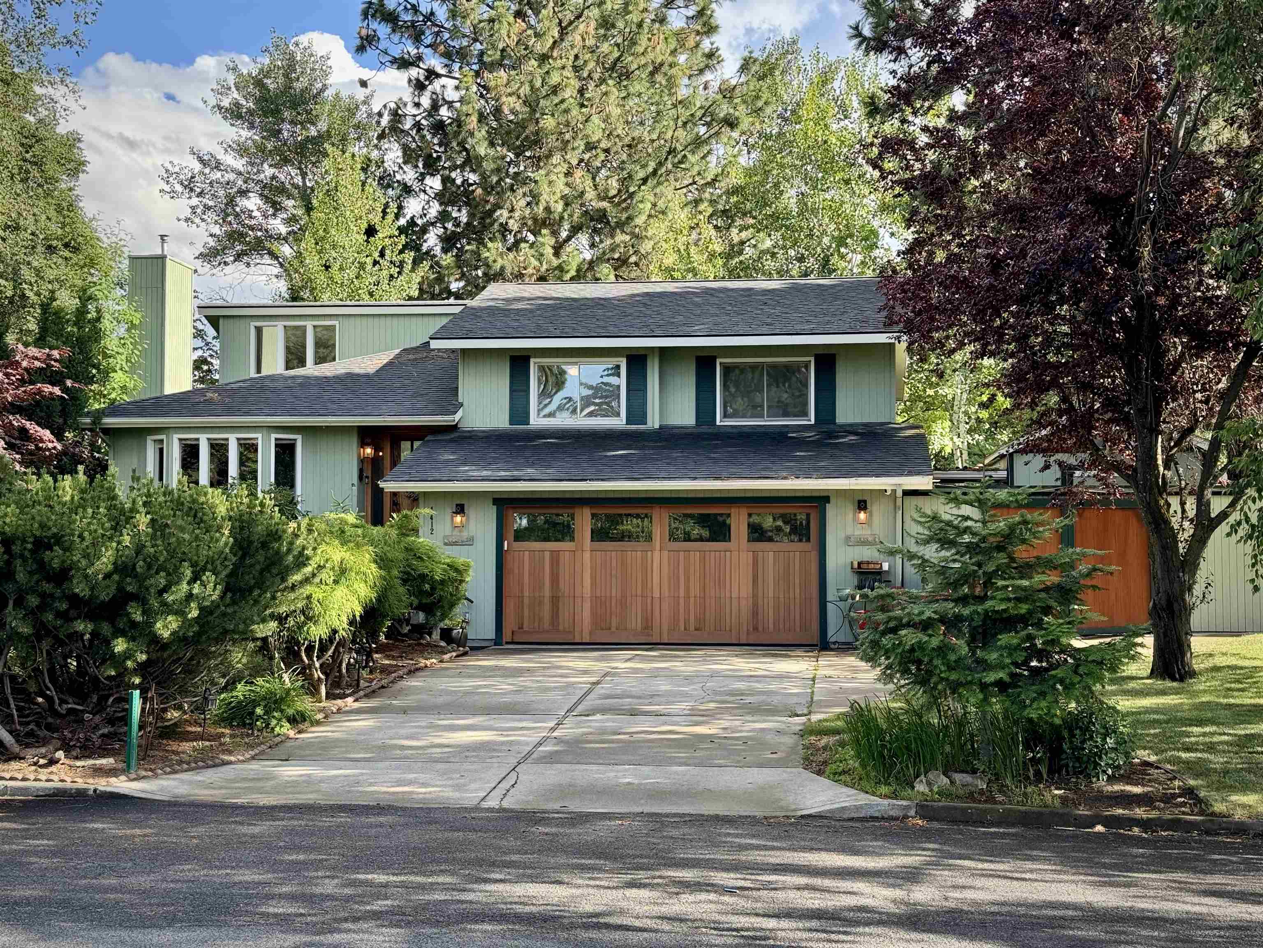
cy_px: 474
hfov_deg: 39.7
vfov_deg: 30.3
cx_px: 632
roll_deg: -1.0
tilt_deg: +1.6
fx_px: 1751
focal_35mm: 48
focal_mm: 6.76
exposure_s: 1/510
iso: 64
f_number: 1.78
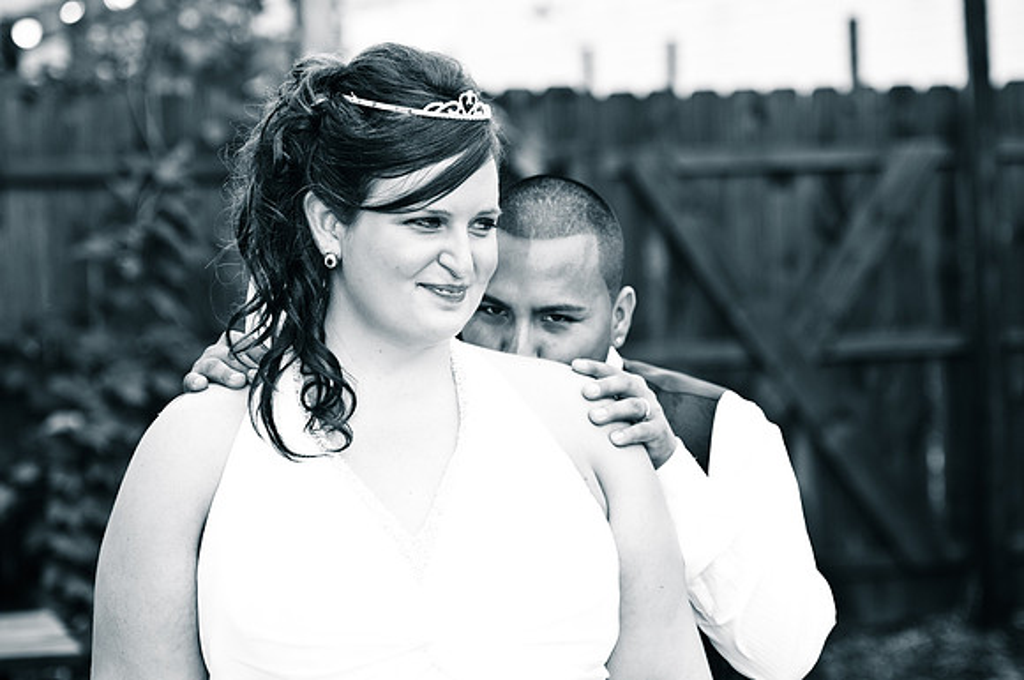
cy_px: 340
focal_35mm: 105
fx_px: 2982
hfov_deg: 19.5
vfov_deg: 13.0
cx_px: 512
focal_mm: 70
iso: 200
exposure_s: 1/250
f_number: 2.8
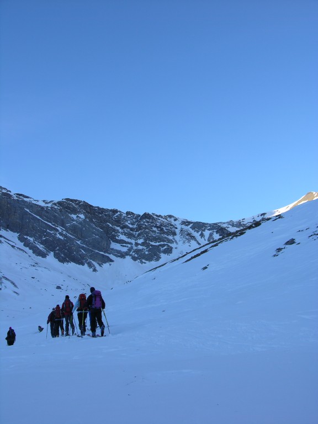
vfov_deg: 52.6
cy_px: 212
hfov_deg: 40.7
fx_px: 429
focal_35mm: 35
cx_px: 159
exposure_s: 1/145
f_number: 4.5
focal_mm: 8.9
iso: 50
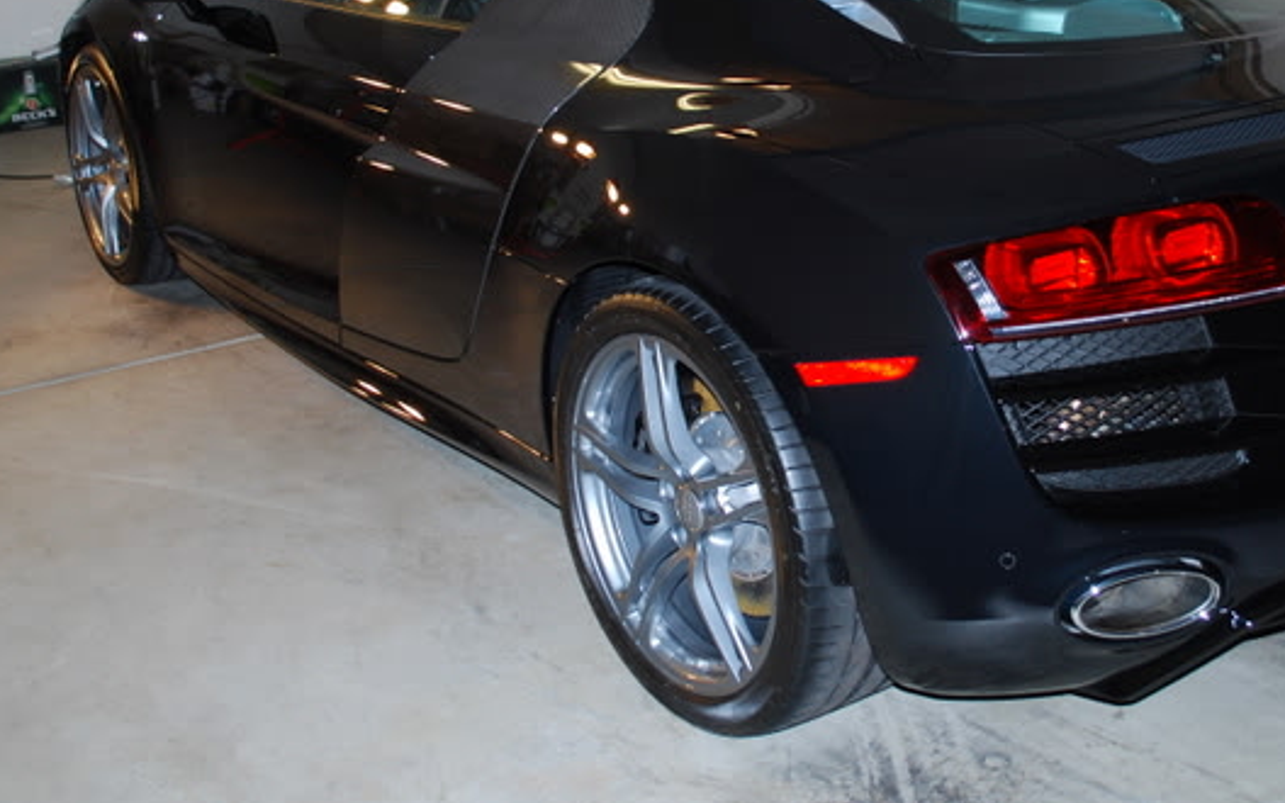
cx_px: 830
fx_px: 1786
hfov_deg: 39.2
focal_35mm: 51
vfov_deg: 25.1
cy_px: 207
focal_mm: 22
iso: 250
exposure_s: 1/60
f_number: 4
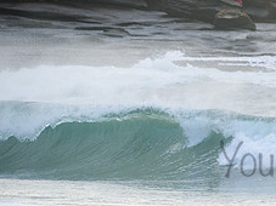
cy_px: 148
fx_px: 9850
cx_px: 345
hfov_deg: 1.6
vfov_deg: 1.2
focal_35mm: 1236
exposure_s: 1/1000
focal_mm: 500
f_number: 5.6
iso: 280
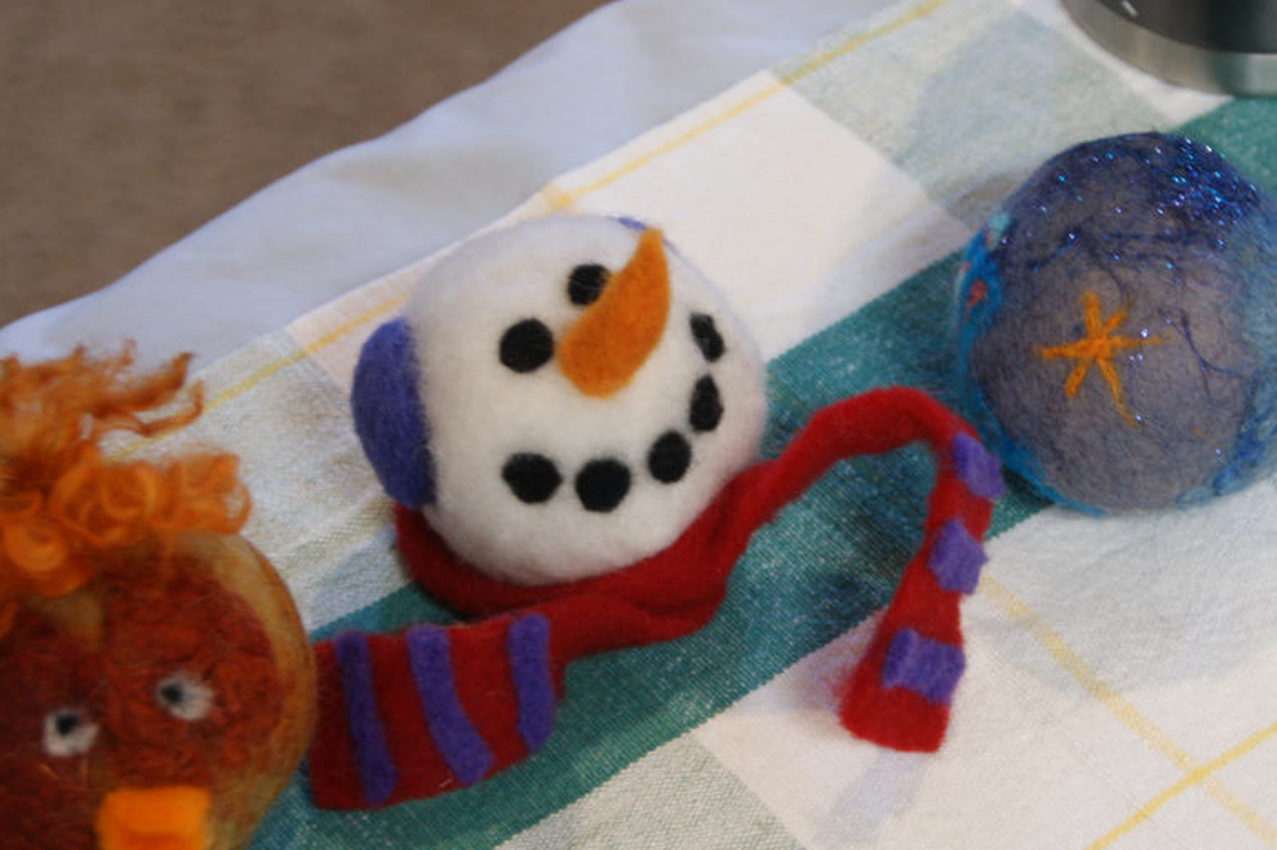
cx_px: 657
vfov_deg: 13.7
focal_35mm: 100
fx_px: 3545
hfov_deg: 20.4
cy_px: 483
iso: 400
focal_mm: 50
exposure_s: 1/8
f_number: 5.6
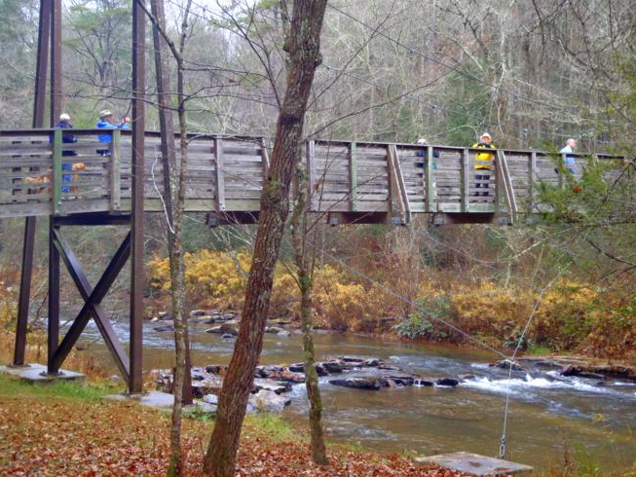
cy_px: 235
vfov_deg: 25.7
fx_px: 1047
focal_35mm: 57
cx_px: 318
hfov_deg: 33.8
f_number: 5.1
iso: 200
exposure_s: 1/25
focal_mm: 10
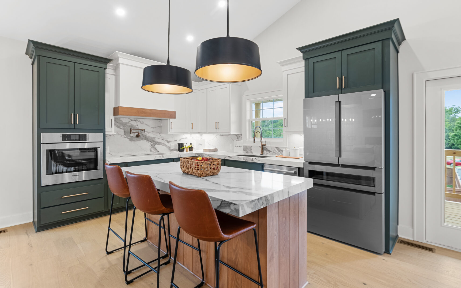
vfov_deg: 68.0
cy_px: 138
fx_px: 214
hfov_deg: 94.4
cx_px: 230
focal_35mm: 17
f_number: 9
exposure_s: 1
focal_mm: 16
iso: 250
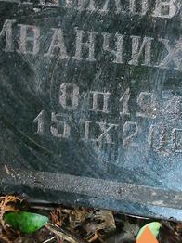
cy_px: 33
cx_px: 125
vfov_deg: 24.5
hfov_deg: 18.8
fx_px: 548
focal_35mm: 78
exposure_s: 1/24
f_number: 2.2
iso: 400
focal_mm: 3.83
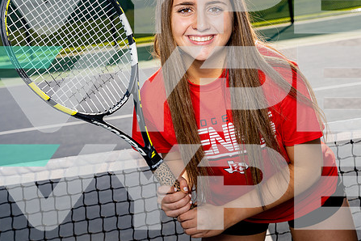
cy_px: 89
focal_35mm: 74
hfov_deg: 27.3
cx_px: 184
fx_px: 742
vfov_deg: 18.4
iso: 100
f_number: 8
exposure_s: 1/250
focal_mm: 57
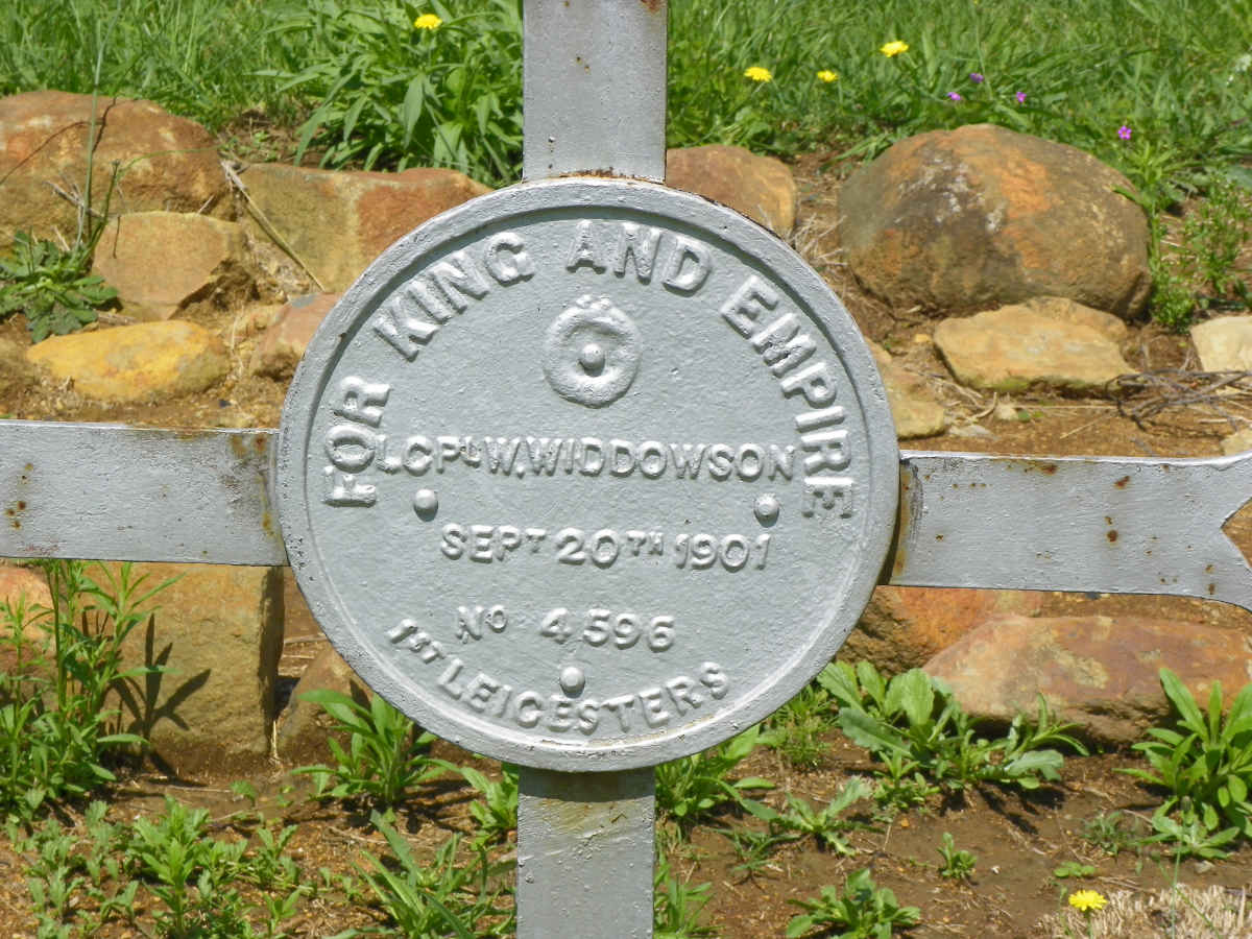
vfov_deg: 12.0
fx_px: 4449
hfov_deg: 16.0
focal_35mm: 123
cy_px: 470
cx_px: 626
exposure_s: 1/250
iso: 64
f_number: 5.6
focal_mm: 21.9
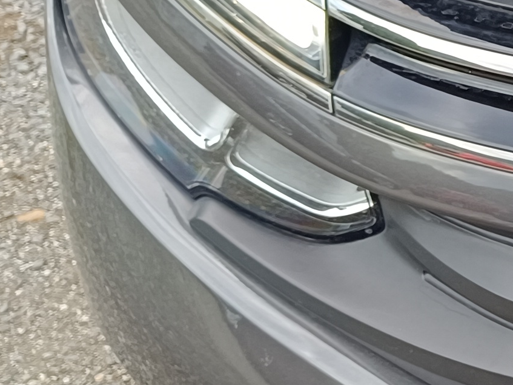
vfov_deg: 12.7
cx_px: 1142
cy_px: 94
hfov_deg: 13.5
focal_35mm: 116
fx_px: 1720
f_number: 1.88
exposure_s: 1/102
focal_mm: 5.59
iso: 56
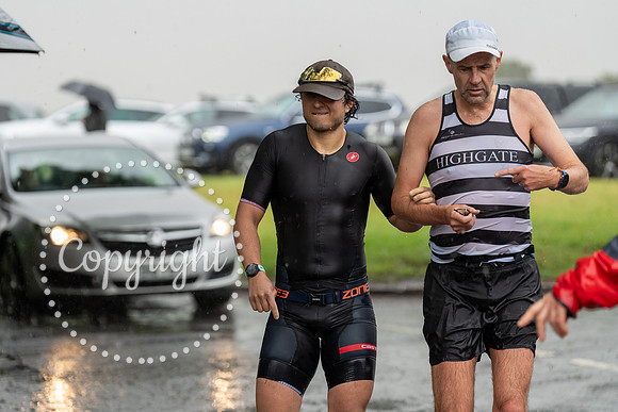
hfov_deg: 15.3
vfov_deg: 10.2
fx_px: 2301
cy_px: 206
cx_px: 309
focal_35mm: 134
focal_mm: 134
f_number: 3.2
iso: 1000
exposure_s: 1/1000
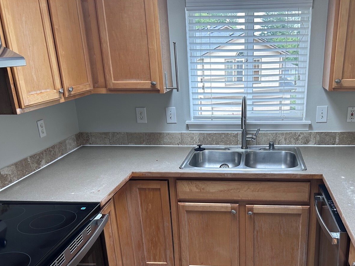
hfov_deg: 52.1
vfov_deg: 40.2
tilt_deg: -19.7
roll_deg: +2.1
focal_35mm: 35
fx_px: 359
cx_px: 221
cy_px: 178
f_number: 1.5
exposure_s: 1/120
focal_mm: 5.7
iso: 64
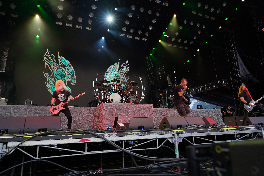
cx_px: 132
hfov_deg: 73.7
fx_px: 176
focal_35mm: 24
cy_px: 88
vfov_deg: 53.1
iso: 100
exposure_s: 1/50
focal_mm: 24
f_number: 4.5
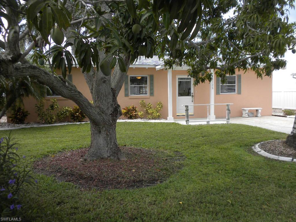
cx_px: 148
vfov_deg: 38.7
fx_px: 316
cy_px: 111
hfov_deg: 50.1
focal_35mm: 37
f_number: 3.5
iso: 64
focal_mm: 6.6
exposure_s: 1/188
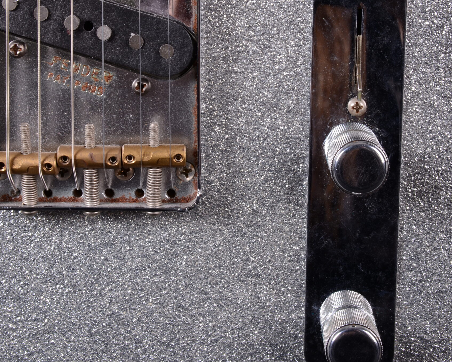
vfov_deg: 18.0
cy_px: 100
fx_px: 1137
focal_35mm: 85
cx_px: 226
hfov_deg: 22.5
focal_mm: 40
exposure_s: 1/200
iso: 200
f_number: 13
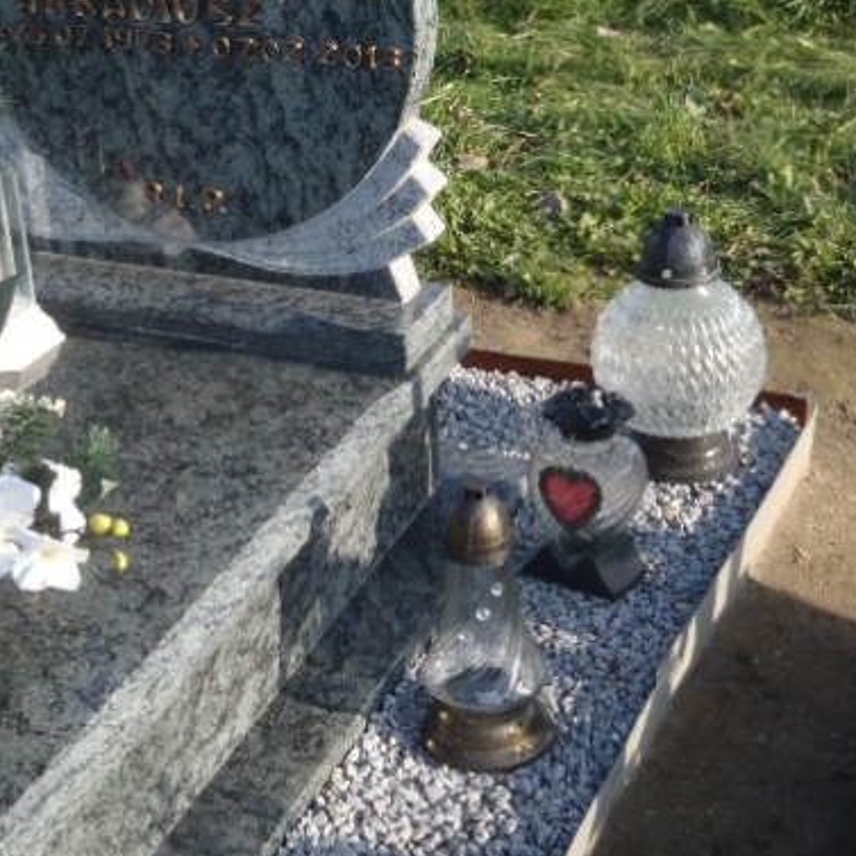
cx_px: 213
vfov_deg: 27.2
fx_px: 1763
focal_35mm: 63
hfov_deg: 26.9
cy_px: 327
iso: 64
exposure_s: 1/160
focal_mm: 7.57
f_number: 5
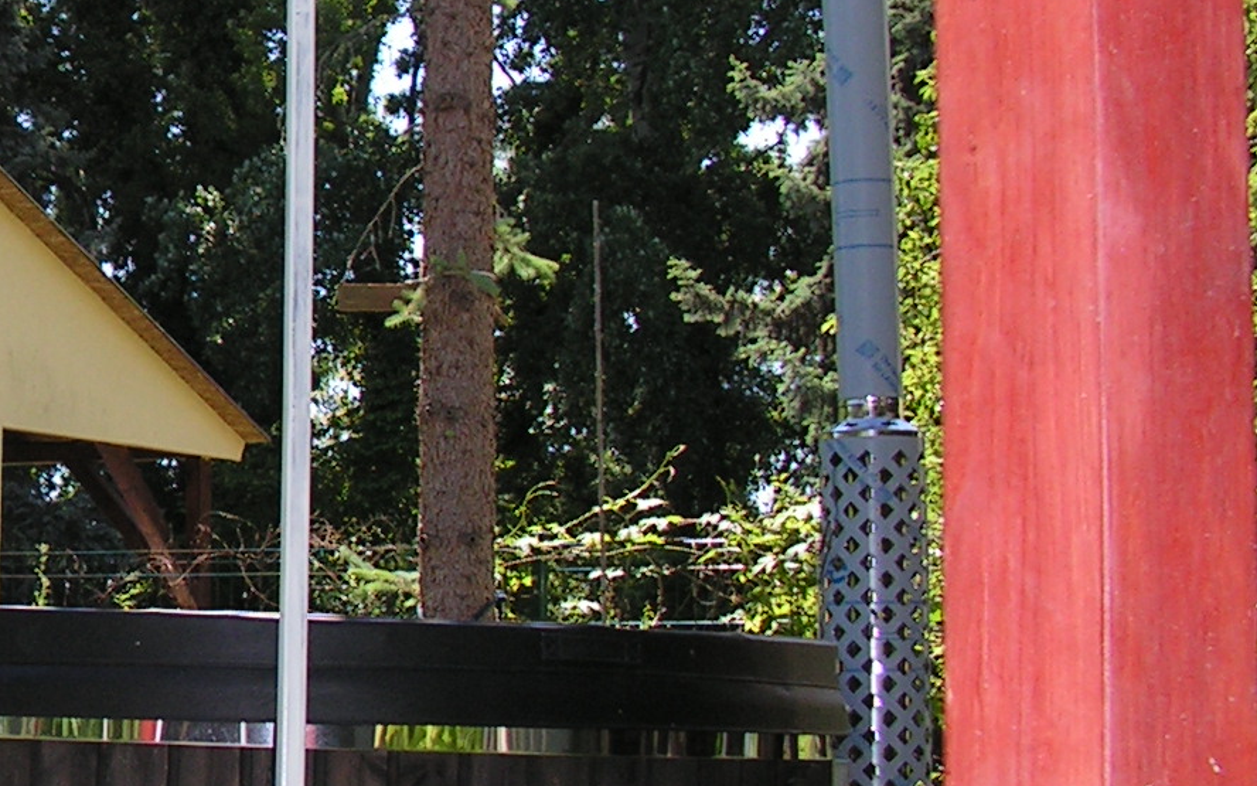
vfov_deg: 14.8
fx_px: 3015
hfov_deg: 22.3
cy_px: 348
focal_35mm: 88
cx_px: -125
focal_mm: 6
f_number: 3.2
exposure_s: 1/500
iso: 100
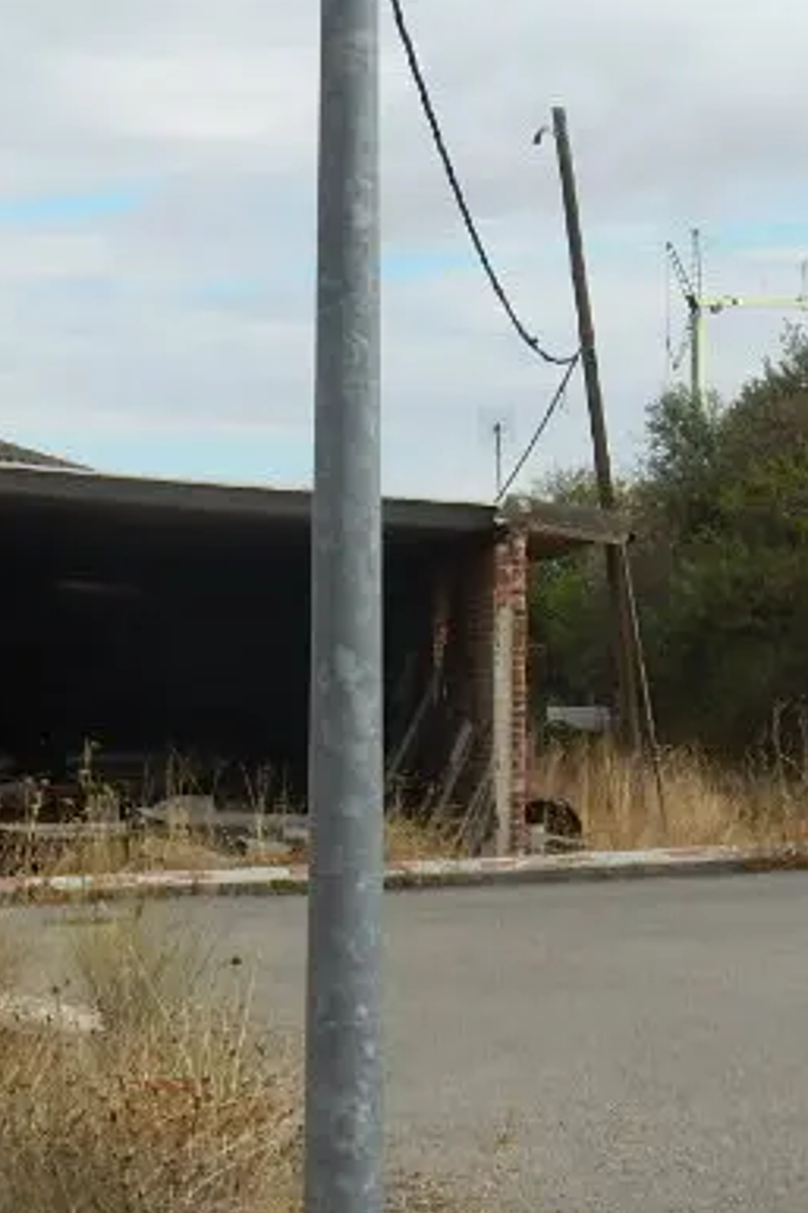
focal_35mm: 131
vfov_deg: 15.7
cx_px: 242
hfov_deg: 10.4
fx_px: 4414
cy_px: 669
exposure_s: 1/800
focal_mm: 13.6
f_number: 4.4
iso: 125
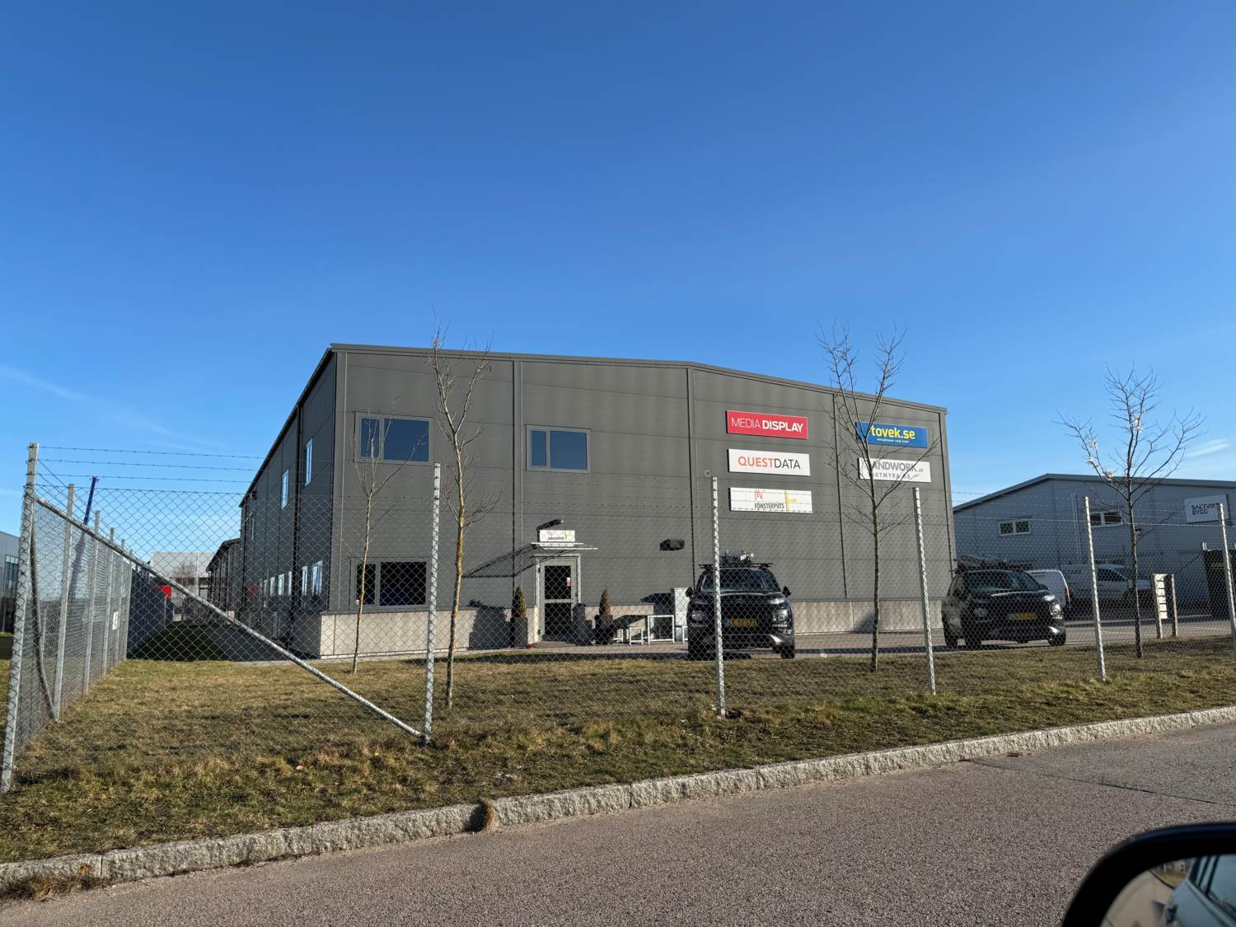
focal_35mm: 24
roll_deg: +2.0
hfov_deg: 71.6
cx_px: 618
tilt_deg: +7.8
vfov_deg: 56.8
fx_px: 857
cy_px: 464
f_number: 1.78
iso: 80
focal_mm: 6.86
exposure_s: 1/3597
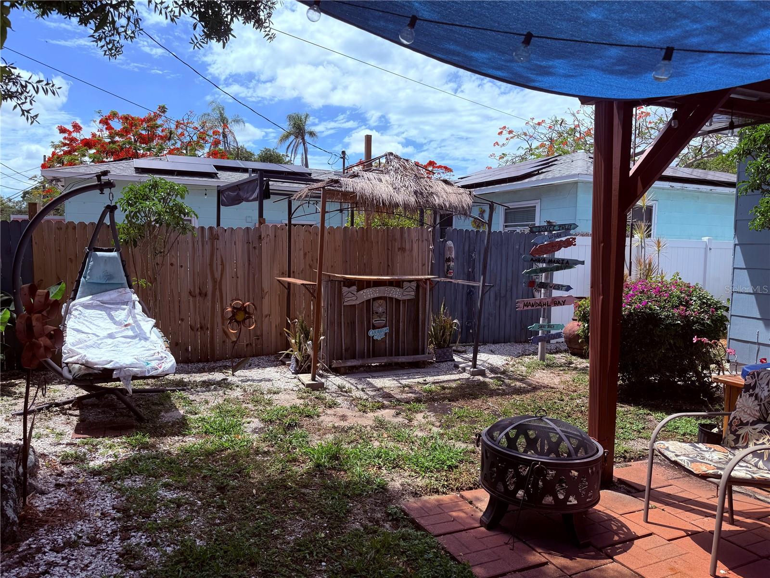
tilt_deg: -3.9
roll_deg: -1.4
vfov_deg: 56.8
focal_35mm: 24
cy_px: 289
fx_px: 534
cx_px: 385
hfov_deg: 71.6
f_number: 1.78
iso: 80
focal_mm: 6.76
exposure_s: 1/4405
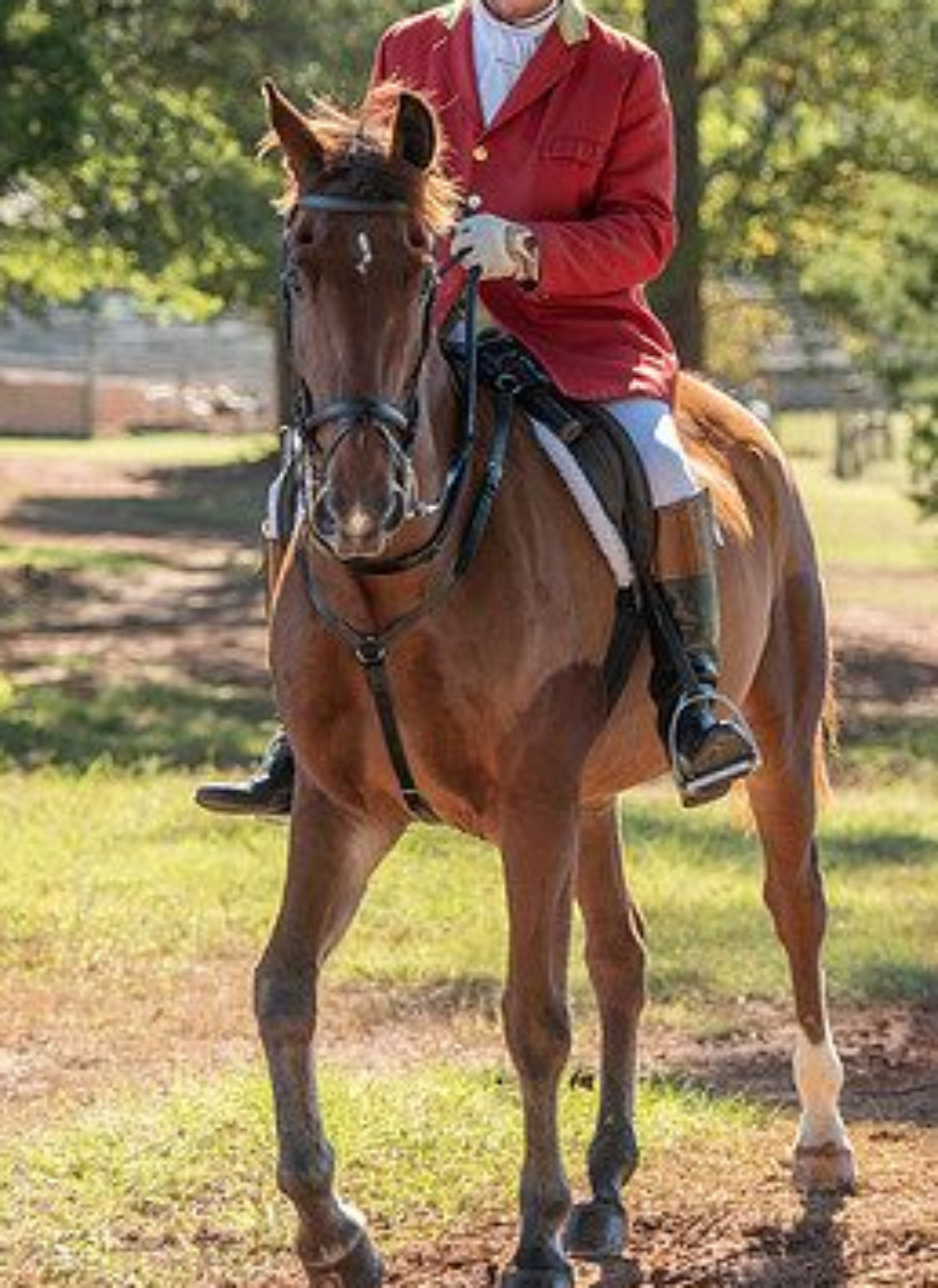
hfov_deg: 8.3
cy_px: 560
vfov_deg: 11.3
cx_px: 502
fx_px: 6478
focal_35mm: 176
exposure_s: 1/320
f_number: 4
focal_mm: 95
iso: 280
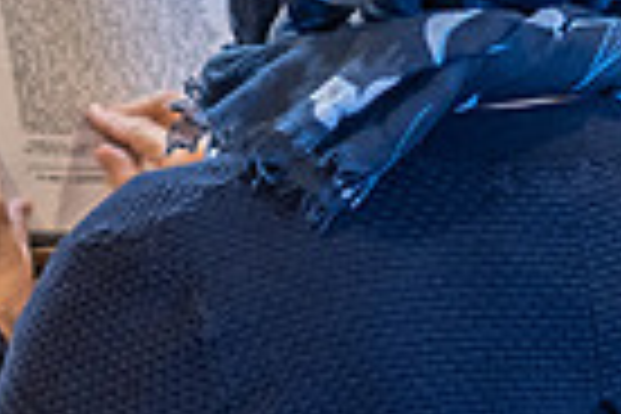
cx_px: 123
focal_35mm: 239
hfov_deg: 8.6
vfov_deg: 5.7
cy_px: 77
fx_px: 4122
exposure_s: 1/80
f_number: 1.6
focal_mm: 35
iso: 800
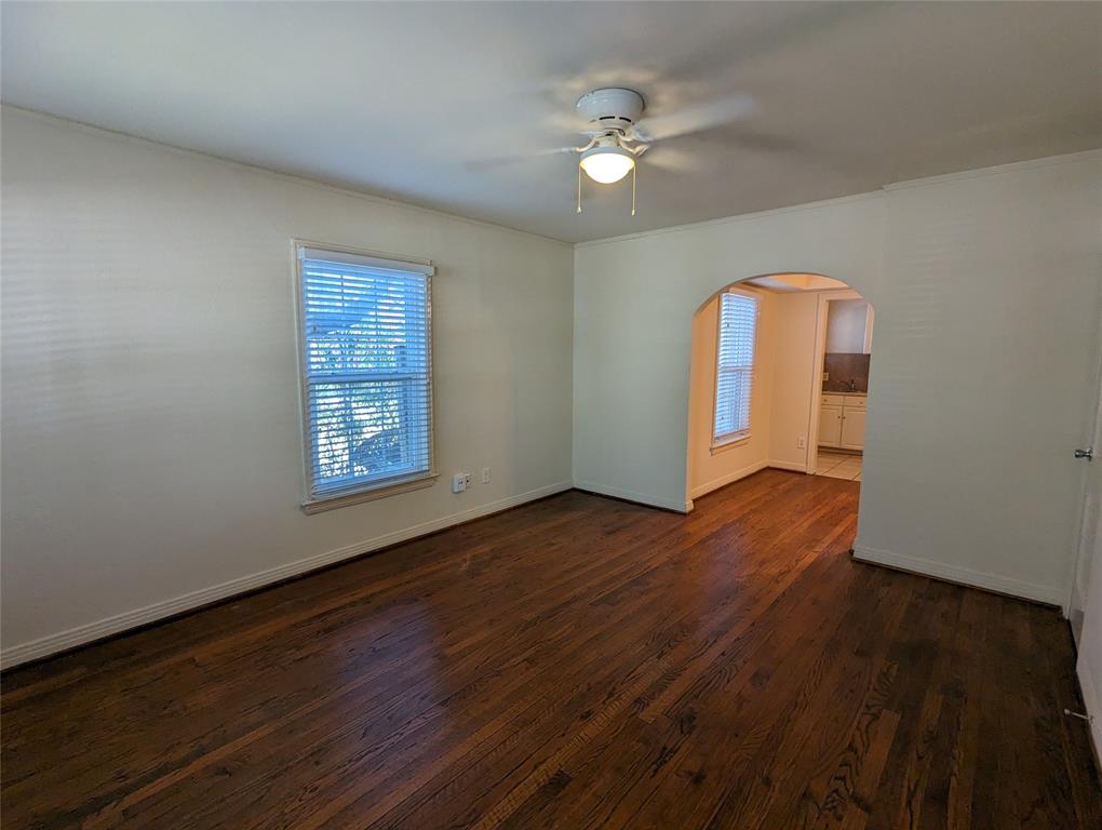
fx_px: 510
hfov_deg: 94.4
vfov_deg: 78.2
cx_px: 551
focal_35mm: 16
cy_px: 415
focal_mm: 2.35
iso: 150
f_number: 2.2
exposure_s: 1/70.4
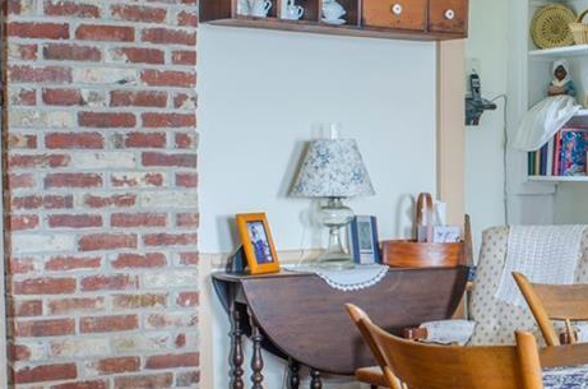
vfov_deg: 17.0
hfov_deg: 23.9
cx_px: 635
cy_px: 237
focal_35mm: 80
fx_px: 1304
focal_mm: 24
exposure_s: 1/2
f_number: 11
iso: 200
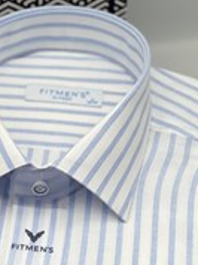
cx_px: 31
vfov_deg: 16.2
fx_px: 925
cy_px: 202
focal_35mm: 121
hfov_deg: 12.2
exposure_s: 1/280
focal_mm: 6
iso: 32
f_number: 2
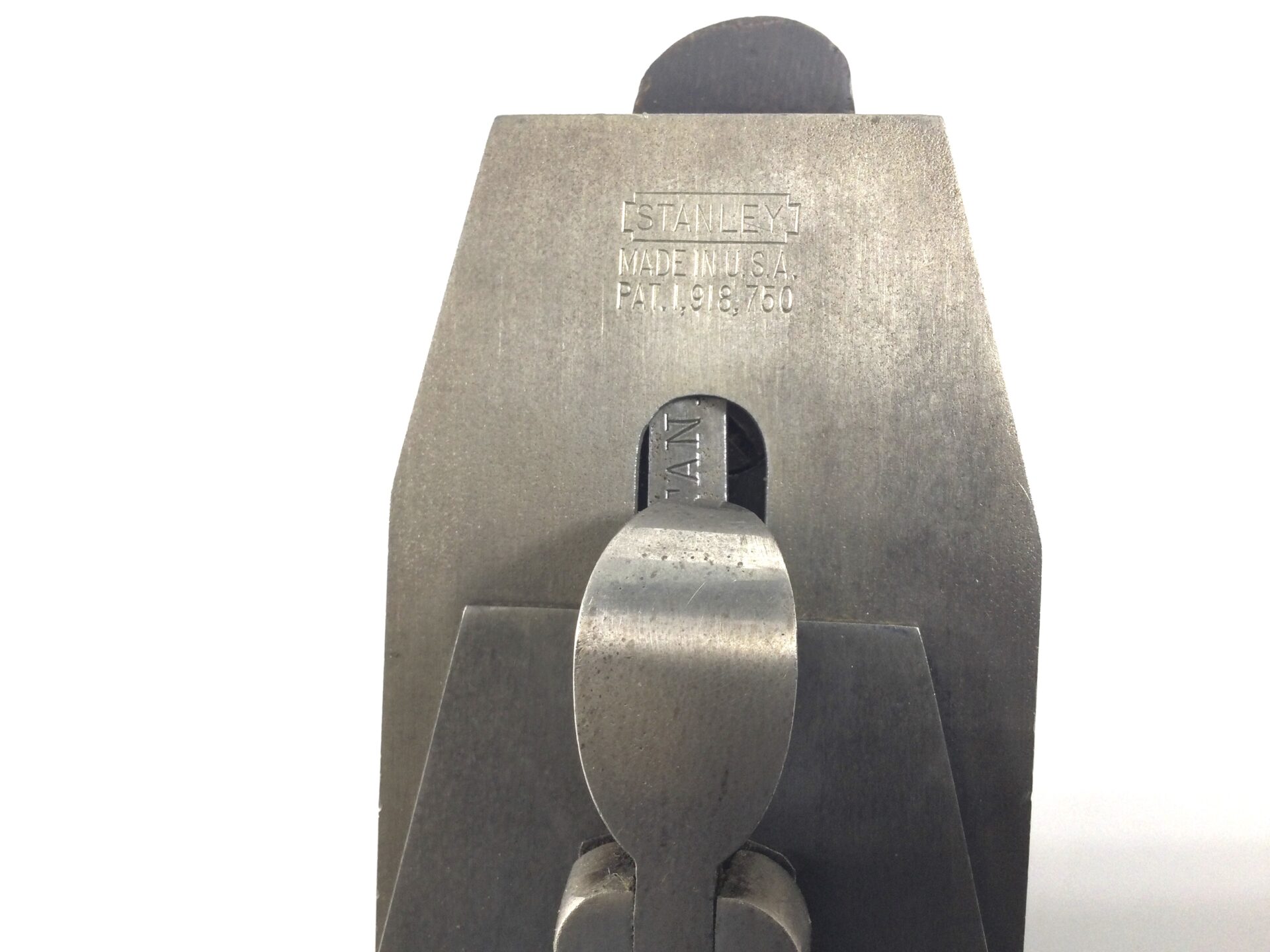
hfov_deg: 58.4
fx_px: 1137
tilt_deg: -73.2
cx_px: 635
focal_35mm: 31
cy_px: 476
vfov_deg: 45.4
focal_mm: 3.3
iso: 25
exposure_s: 1/50
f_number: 2.4
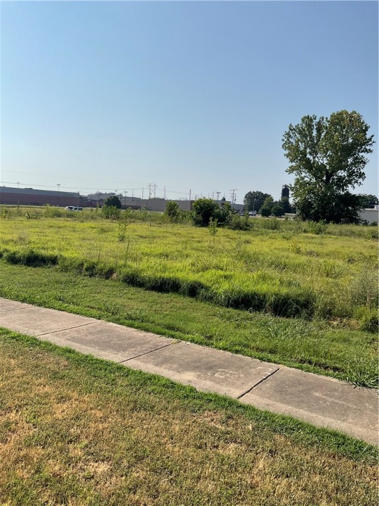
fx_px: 423
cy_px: 253
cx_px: 190
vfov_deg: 61.7
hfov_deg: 48.2
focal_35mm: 29
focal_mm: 3
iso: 16
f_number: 1.8
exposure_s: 1/2801
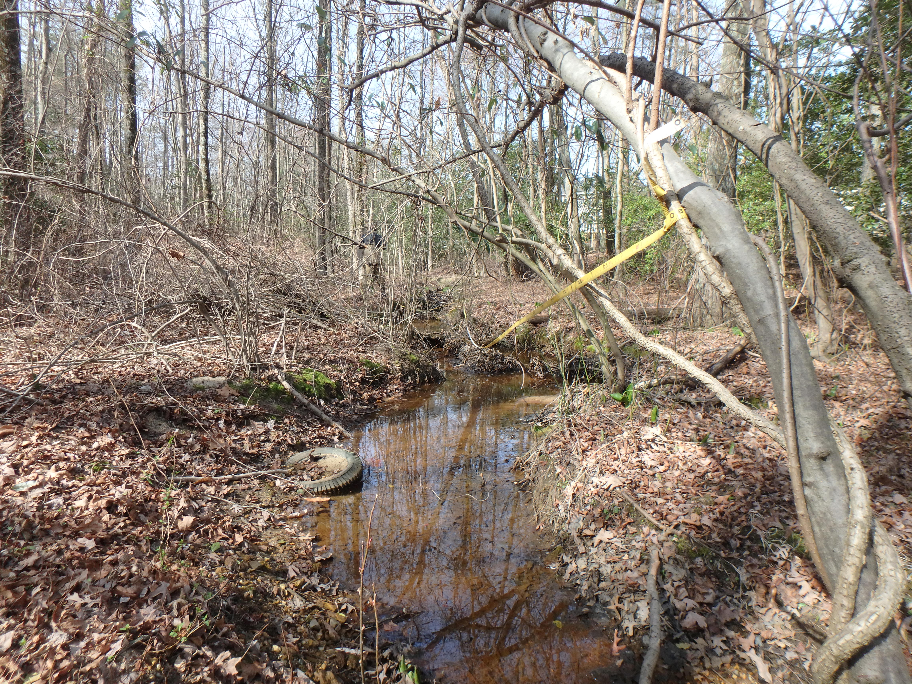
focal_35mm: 21
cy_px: 342
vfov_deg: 63.4
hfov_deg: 79.0
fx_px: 553
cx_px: 456
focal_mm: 3.7
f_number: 3.5
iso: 125
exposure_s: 1/320
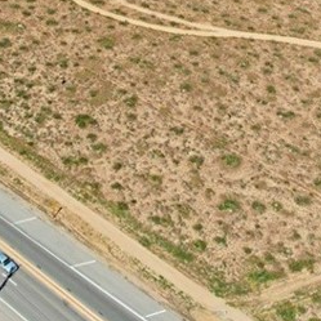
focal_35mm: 77
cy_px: -102
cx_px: 143
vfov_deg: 20.4
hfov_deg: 22.5
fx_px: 808
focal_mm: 8.38
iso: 100
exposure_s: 1/640
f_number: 2.8
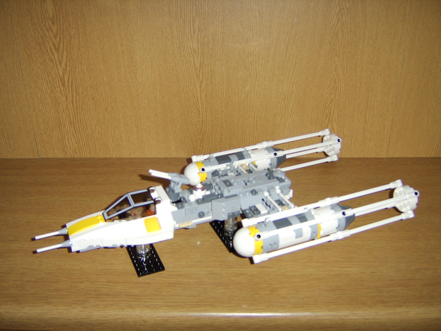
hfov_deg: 58.4
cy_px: 166
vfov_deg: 45.4
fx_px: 395
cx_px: 220
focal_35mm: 31
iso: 141
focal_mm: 8.13
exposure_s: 1/30
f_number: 2.7
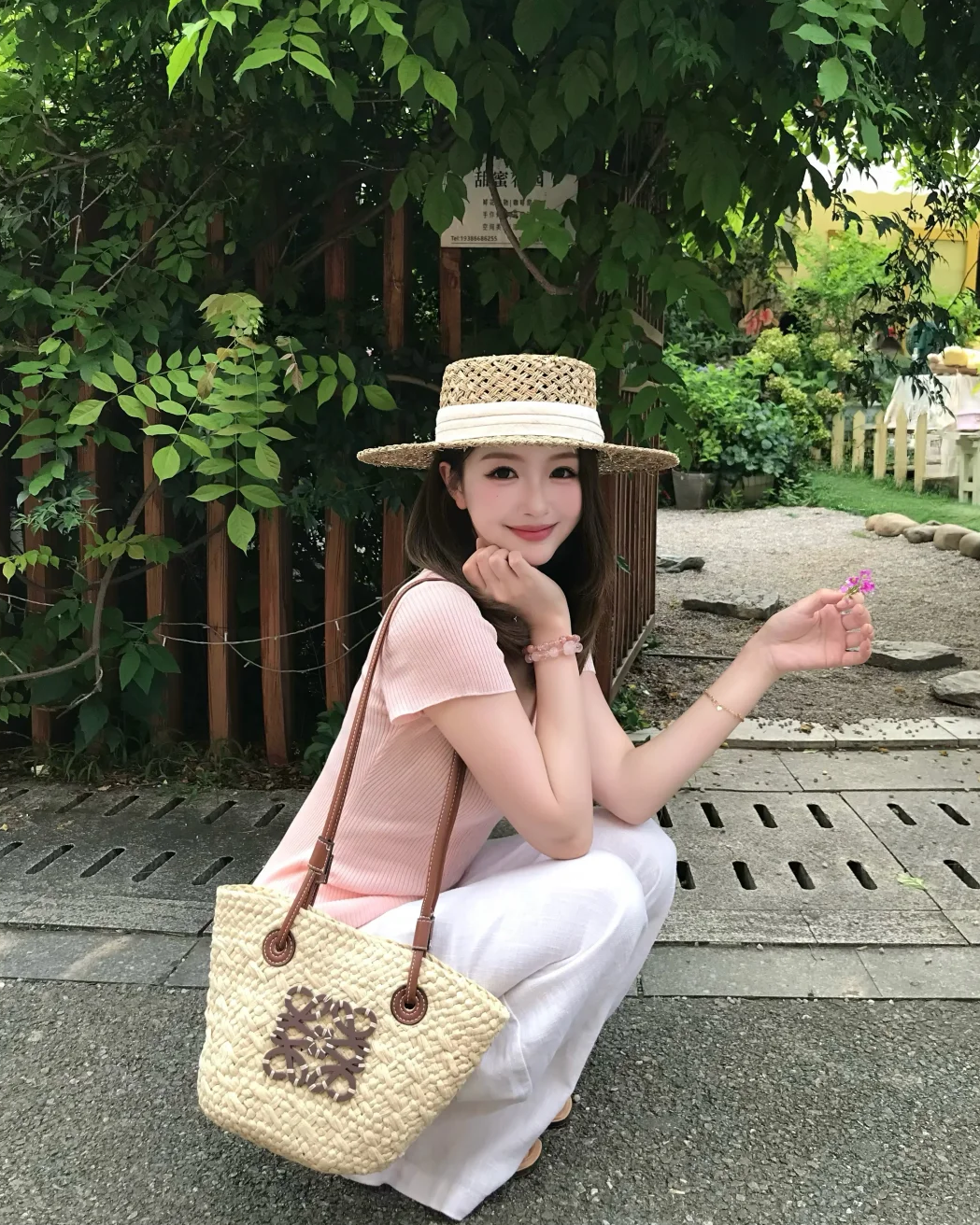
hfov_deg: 48.5
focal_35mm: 30
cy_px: 566
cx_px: 490
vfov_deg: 58.7
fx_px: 1088
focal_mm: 3.99
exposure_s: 1/239
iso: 25
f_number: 1.8
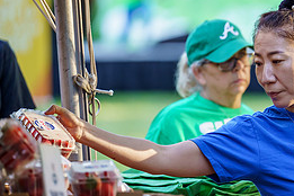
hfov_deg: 4.8
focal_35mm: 425
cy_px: 106
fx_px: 3471
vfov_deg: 3.2
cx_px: 291
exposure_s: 1/320
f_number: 2.8
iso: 500
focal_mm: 191
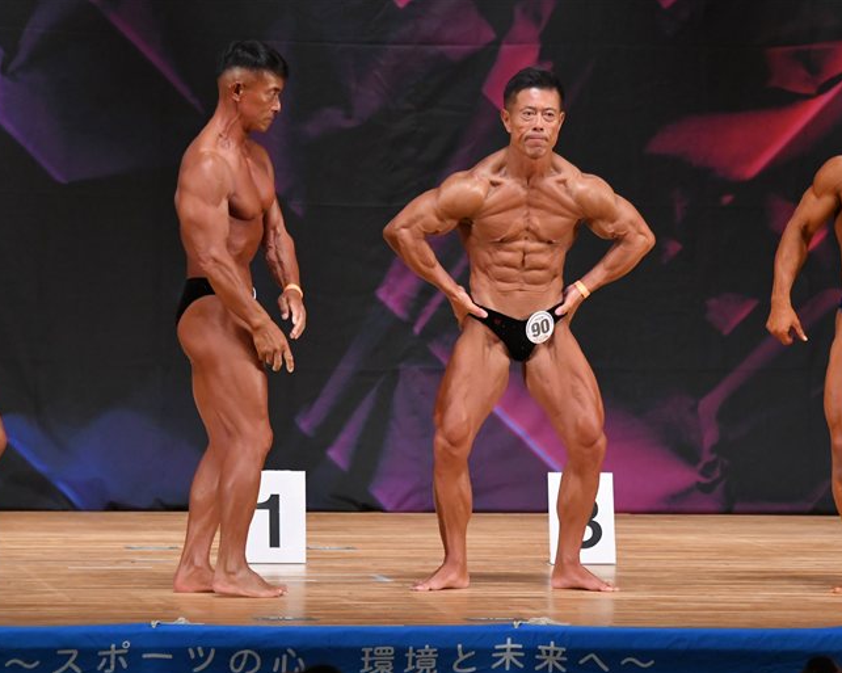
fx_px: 7199
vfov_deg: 5.4
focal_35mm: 289
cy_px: 337
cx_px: 471
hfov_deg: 6.7
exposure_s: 1/400
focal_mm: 170
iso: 4500
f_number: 5.6
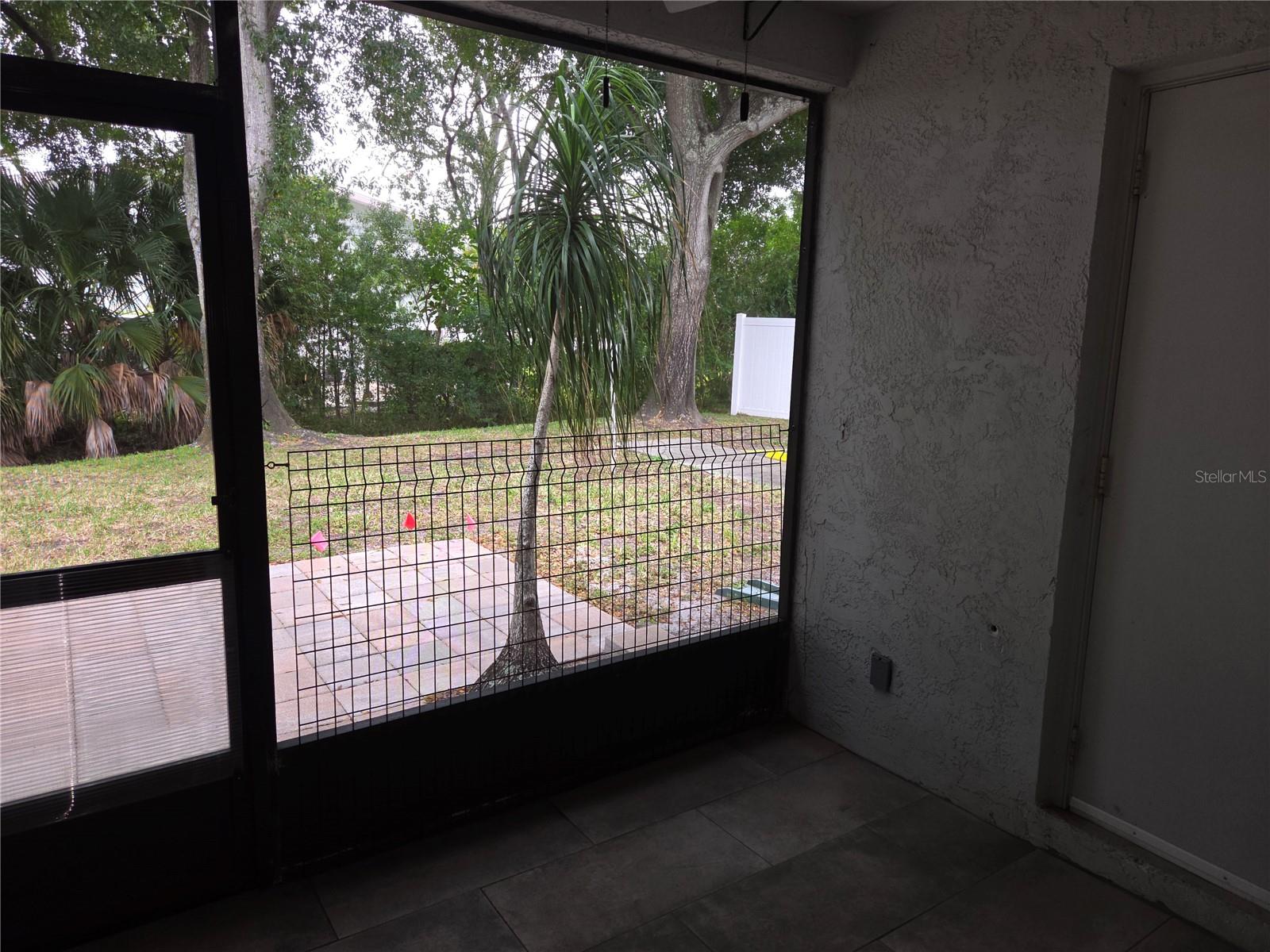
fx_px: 844
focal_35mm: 23
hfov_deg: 73.9
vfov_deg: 58.9
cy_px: 476
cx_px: 635
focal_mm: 5.4
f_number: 1.8
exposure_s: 1/60
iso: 25
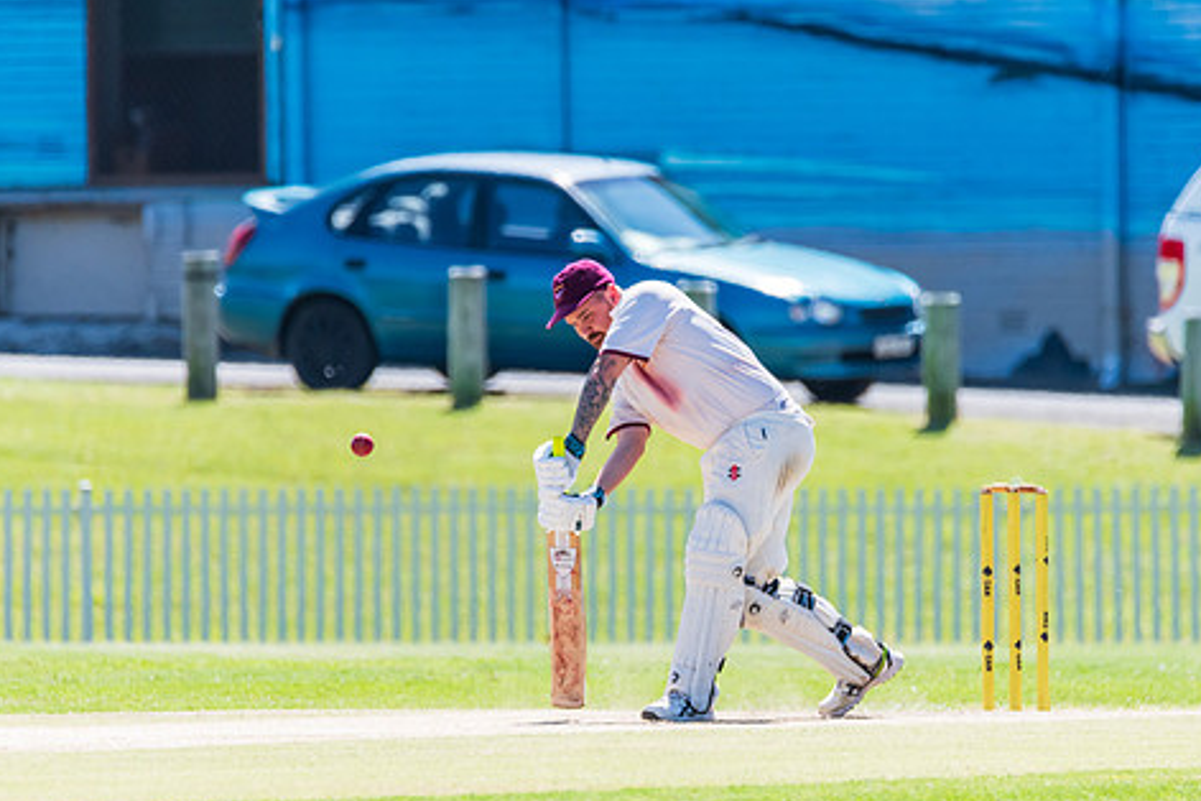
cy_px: 500
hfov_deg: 2.5
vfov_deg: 1.7
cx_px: 599
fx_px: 27187
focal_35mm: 815
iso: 640
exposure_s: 1/2000
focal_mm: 600
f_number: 6.3
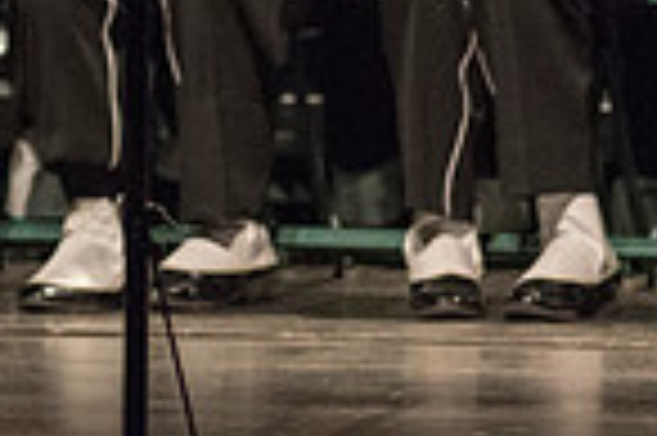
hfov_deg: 1.7
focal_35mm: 1193
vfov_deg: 1.1
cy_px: -407
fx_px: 21748
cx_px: 81
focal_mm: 300
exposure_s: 1/500
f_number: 2.8
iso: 4000
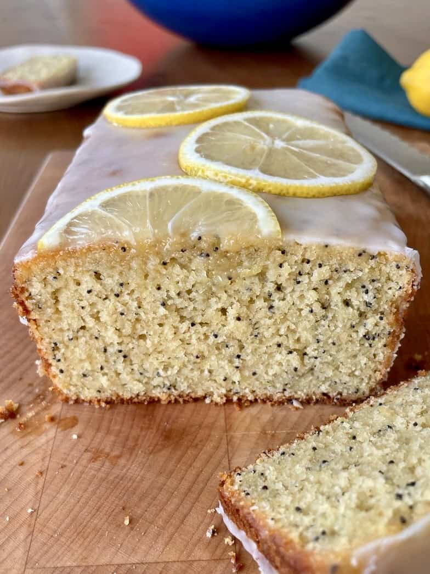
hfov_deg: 53.1
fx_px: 431
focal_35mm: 26
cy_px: 287
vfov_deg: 67.3
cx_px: 215
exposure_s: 1/121
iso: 40
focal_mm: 4.2
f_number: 1.6
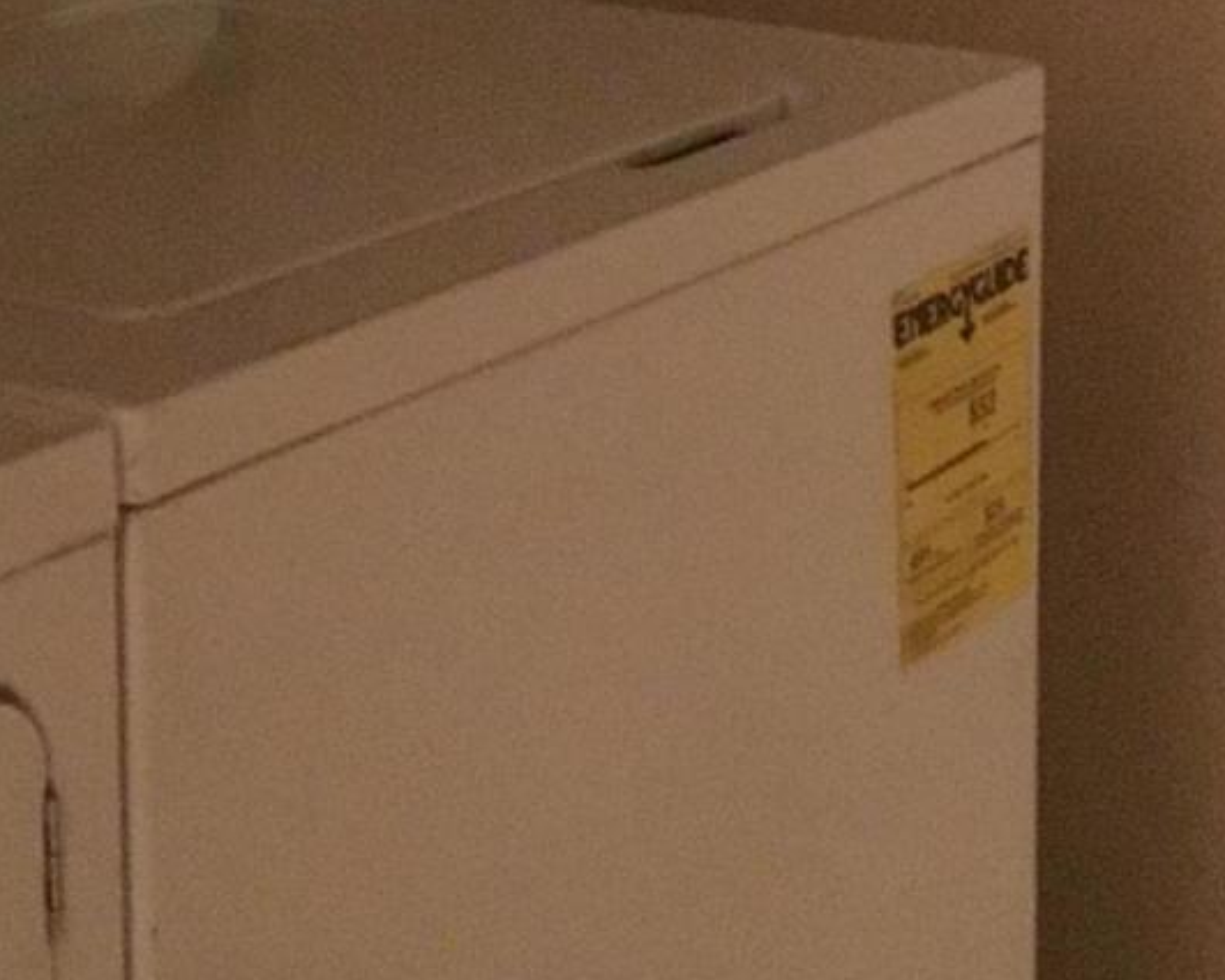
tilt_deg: -10.5
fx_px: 4134
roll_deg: +1.8
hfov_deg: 16.8
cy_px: -138
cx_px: 526
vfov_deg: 13.2
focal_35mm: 114
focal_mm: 3.3
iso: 640
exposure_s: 1/15
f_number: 2.4
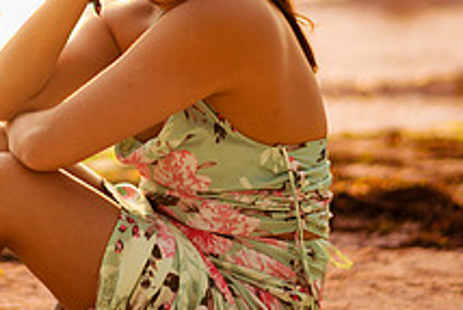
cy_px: 40
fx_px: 2020
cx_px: 24
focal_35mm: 157
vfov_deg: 8.7
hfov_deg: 12.9
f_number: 1.4
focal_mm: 58
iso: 50
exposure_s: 1/2500
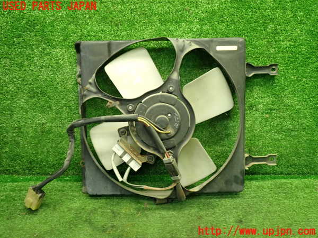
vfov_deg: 46.8
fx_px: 276
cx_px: 159
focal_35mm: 30
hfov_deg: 60.0
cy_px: 119
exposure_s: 1/30
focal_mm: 5.4
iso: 250
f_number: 2.3
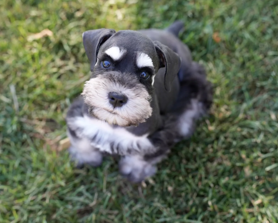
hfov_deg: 22.2
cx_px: 132
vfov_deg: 17.9
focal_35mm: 86
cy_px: 112
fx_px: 708
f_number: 4
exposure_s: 1/160
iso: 400
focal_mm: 76
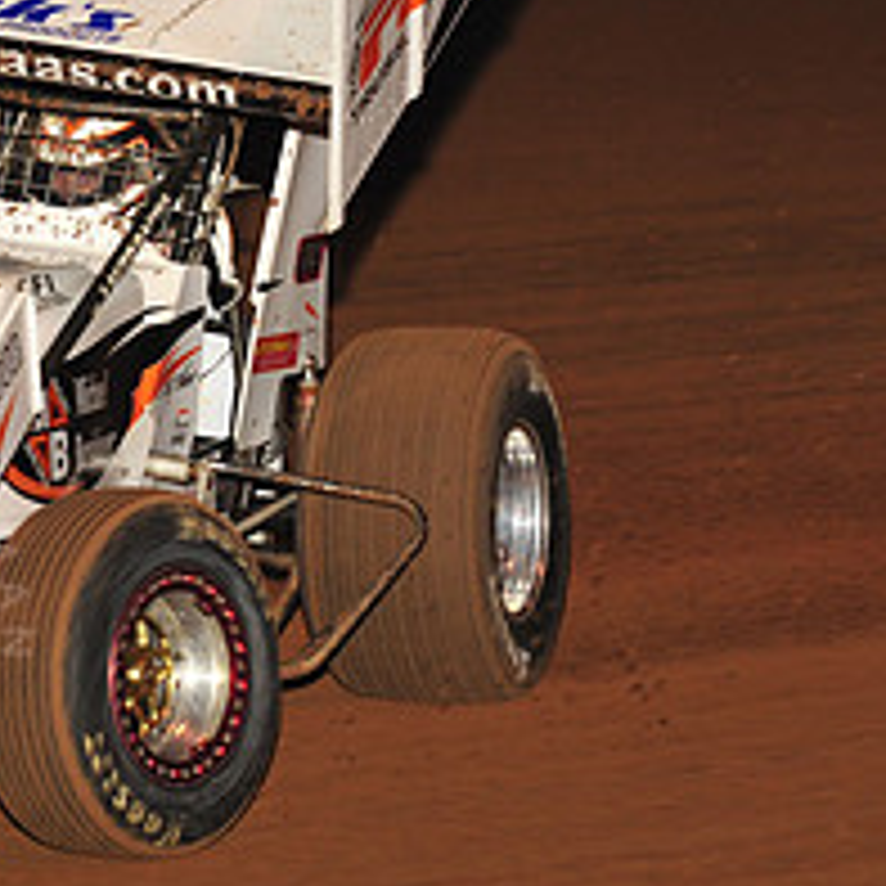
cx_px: -243
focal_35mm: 300
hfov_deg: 5.8
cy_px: 220
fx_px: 8687
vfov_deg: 5.8
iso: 1000
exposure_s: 1/320
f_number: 7.1
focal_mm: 120
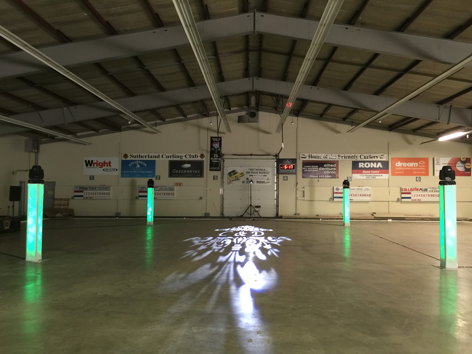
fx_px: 395
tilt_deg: +2.0
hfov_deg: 61.7
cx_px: 236
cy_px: 177
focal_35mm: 29
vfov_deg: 48.2
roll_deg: -0.7
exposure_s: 1/8
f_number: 2.2
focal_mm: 4.15
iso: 125
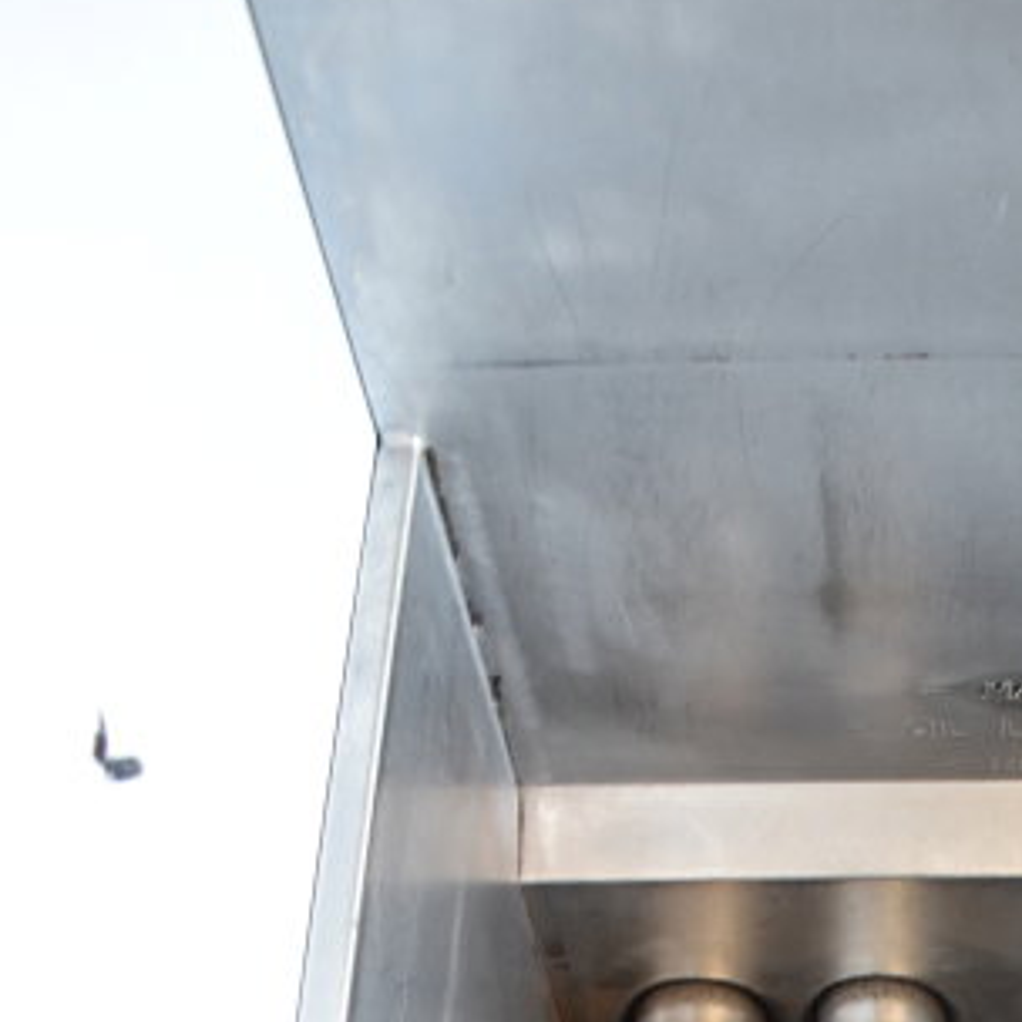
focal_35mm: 69
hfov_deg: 24.0
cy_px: 1434
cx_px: 1012
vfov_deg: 21.8
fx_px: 2305
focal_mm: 18
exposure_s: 1/30
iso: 640
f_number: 3.5
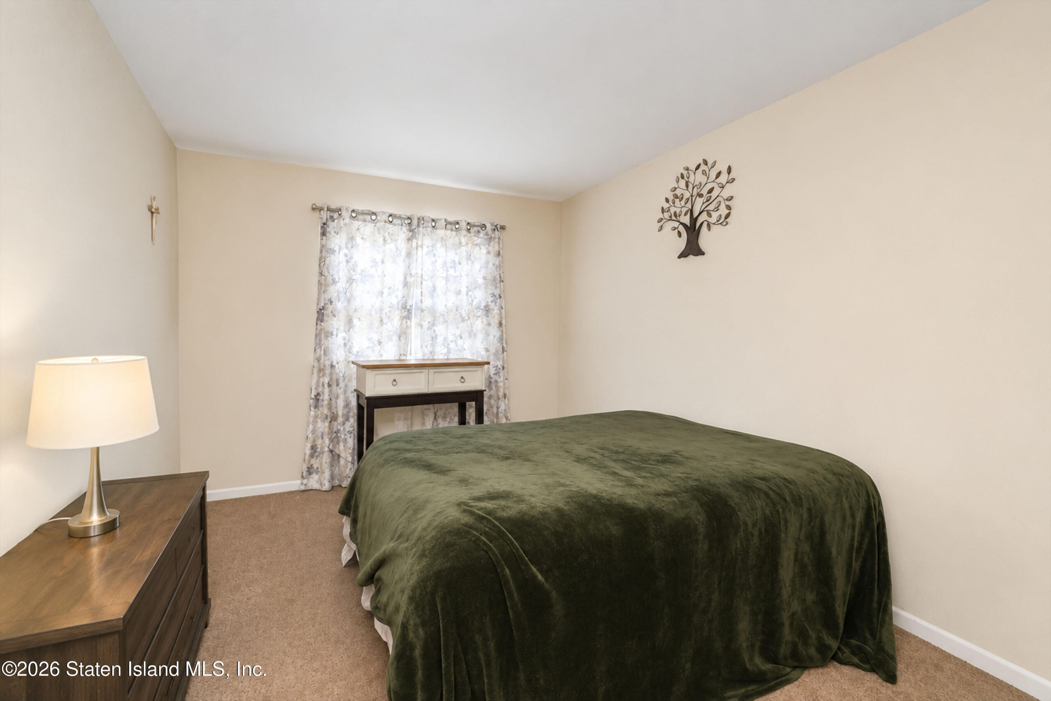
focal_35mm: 15
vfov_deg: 77.3
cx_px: 526
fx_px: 438
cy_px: 350
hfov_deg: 100.4
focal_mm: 10
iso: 1600
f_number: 8
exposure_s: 1/60
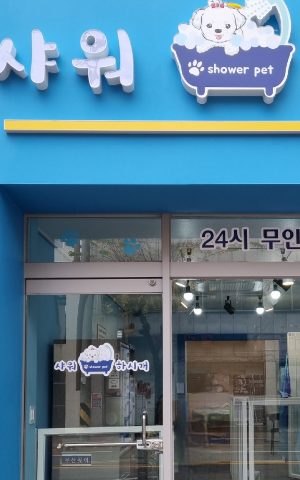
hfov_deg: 25.4
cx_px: 240
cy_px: 340
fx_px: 654
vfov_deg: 39.5
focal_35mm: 50
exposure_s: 1/185
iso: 50
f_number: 1.8
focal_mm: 5.4
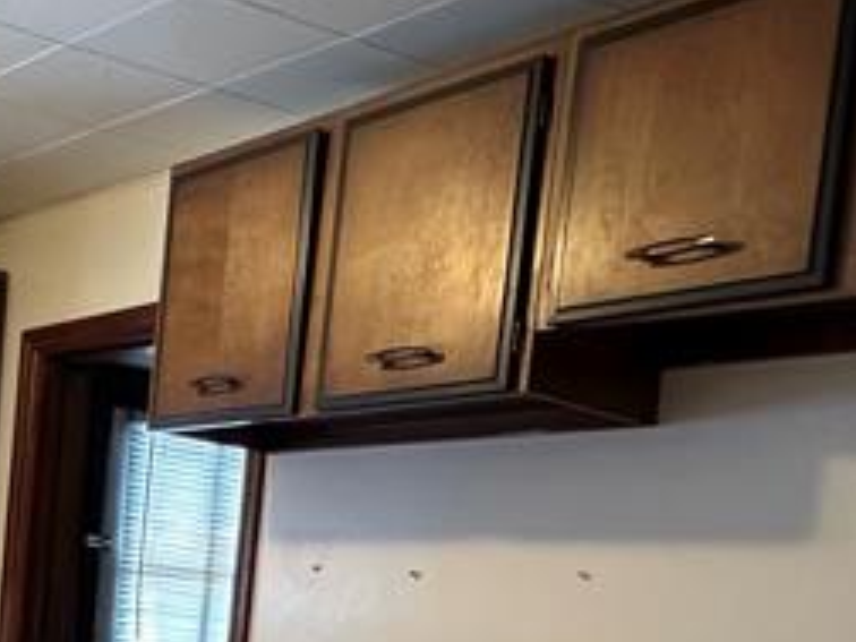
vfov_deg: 23.8
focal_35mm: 57
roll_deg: -4.4
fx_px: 1410
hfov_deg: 30.7
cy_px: 730
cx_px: -48
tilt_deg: -4.8
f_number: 2.2
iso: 250
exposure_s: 1/120
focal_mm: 2.22
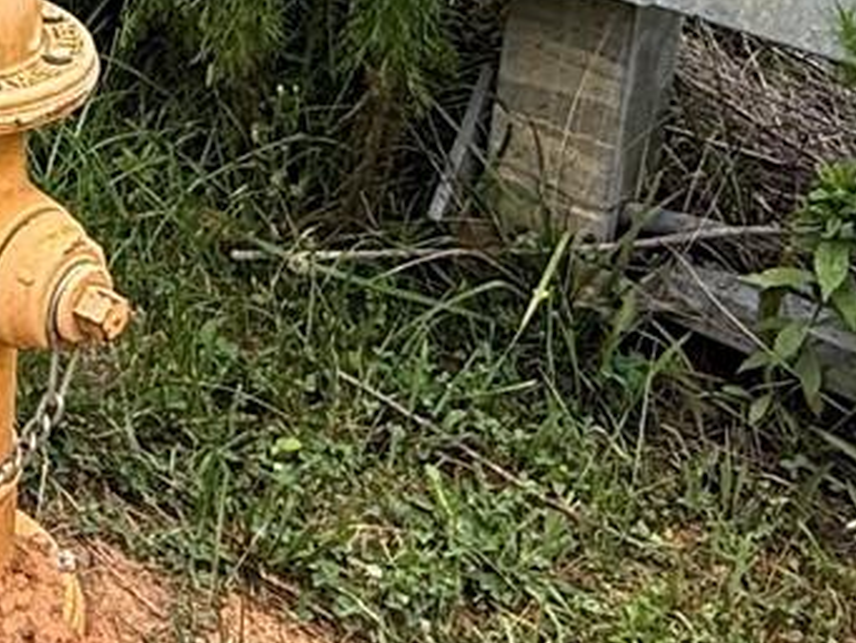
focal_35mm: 84
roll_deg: +1.7
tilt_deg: -14.3
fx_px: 2078
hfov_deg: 21.1
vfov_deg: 16.3
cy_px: -271
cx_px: -264
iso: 50
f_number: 2.2
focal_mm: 2.22
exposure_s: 1/181
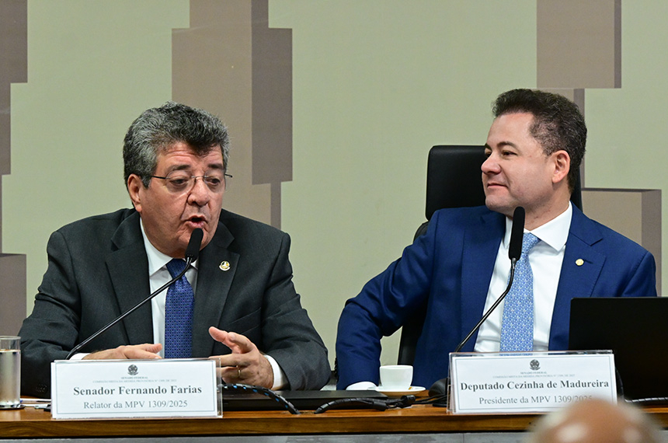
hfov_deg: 8.4
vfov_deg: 5.5
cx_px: 334
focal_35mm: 247
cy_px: 222
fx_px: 4575
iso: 4000
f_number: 5
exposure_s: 1/200
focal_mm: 165
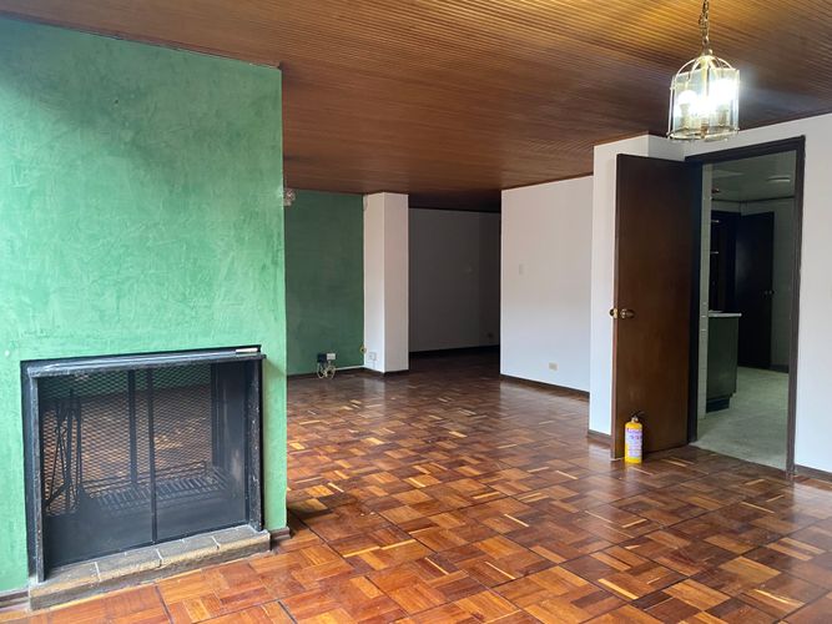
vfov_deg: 53.0
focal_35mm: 26
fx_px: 625
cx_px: 416
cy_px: 312
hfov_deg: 67.3
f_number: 1.8
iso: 400
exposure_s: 1/60
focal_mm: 4.25
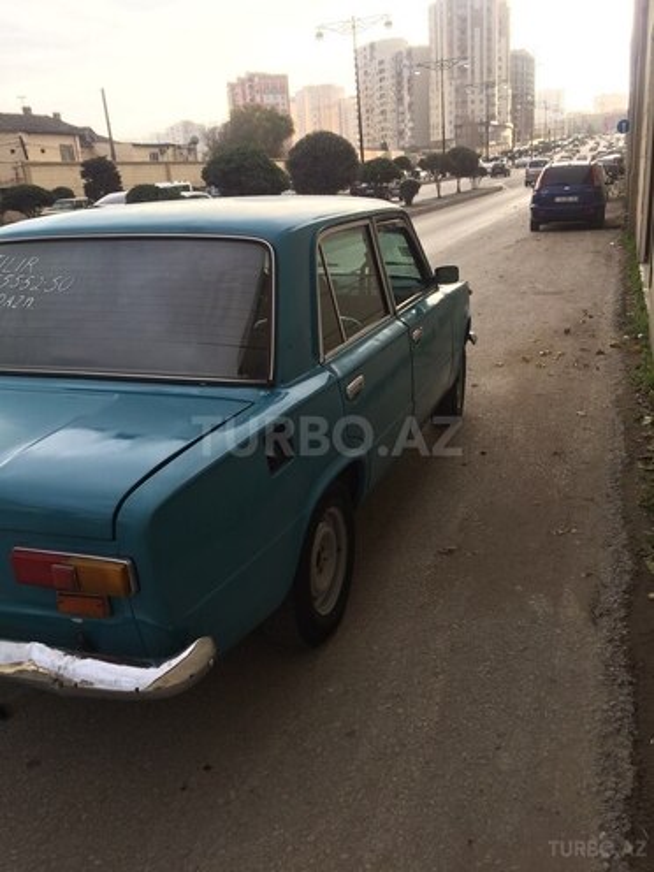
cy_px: 436
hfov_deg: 48.2
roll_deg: +6.1
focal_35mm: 29
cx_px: 327
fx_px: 731
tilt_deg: -19.9
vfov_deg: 61.7
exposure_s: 1/260
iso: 32
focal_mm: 4.15
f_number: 2.2
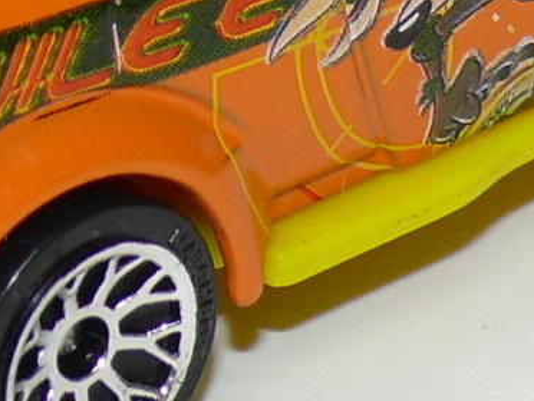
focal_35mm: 482
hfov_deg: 4.1
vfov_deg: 3.1
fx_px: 7436
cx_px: 294
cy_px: -220
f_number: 4
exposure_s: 1/30
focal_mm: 14.1
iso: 100
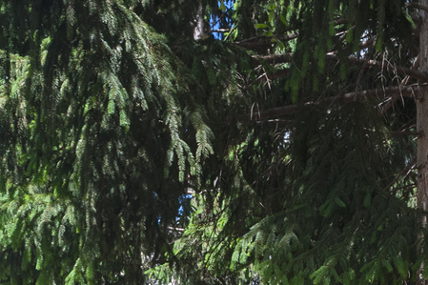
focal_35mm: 112
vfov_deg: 12.0
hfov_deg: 17.4
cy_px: 323
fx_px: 1331
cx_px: 510
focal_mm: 31
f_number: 8
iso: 400
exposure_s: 1/200
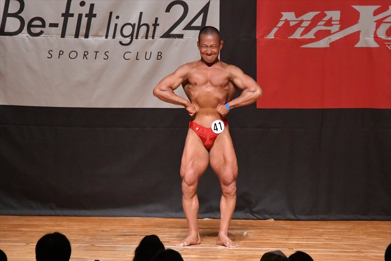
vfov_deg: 4.8
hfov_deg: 7.2
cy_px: 130
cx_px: 196
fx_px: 3094
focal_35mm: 285
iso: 12800
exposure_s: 1/400
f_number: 5.6
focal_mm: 190
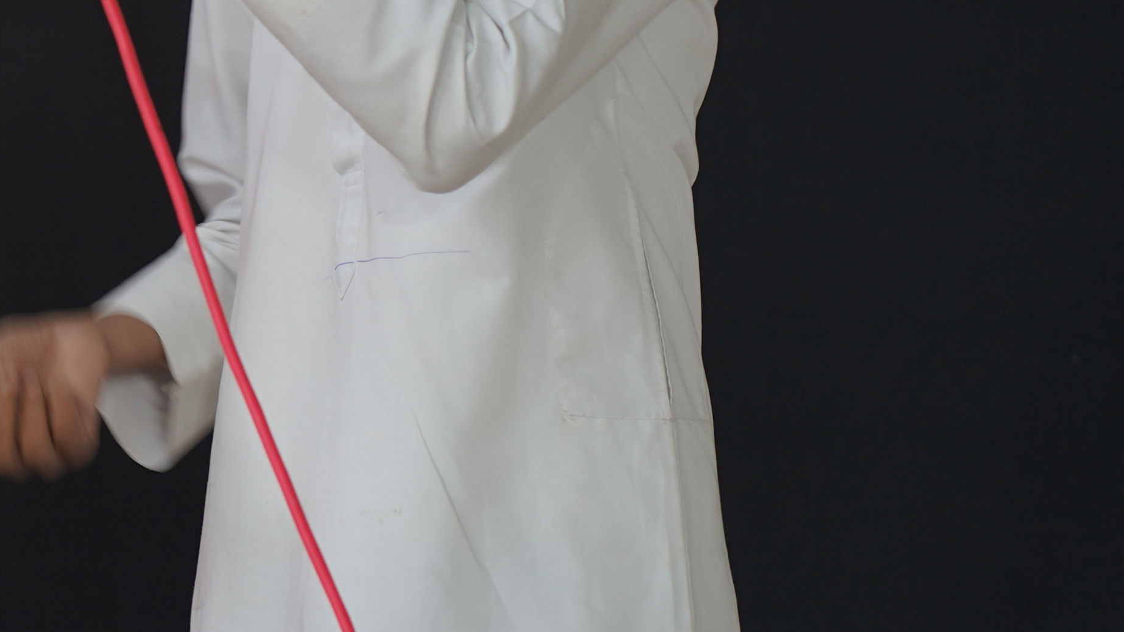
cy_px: -131
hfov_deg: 7.4
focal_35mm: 288
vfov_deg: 4.2
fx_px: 8583
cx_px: -542
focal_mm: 85
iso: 200
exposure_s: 1/60
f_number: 4
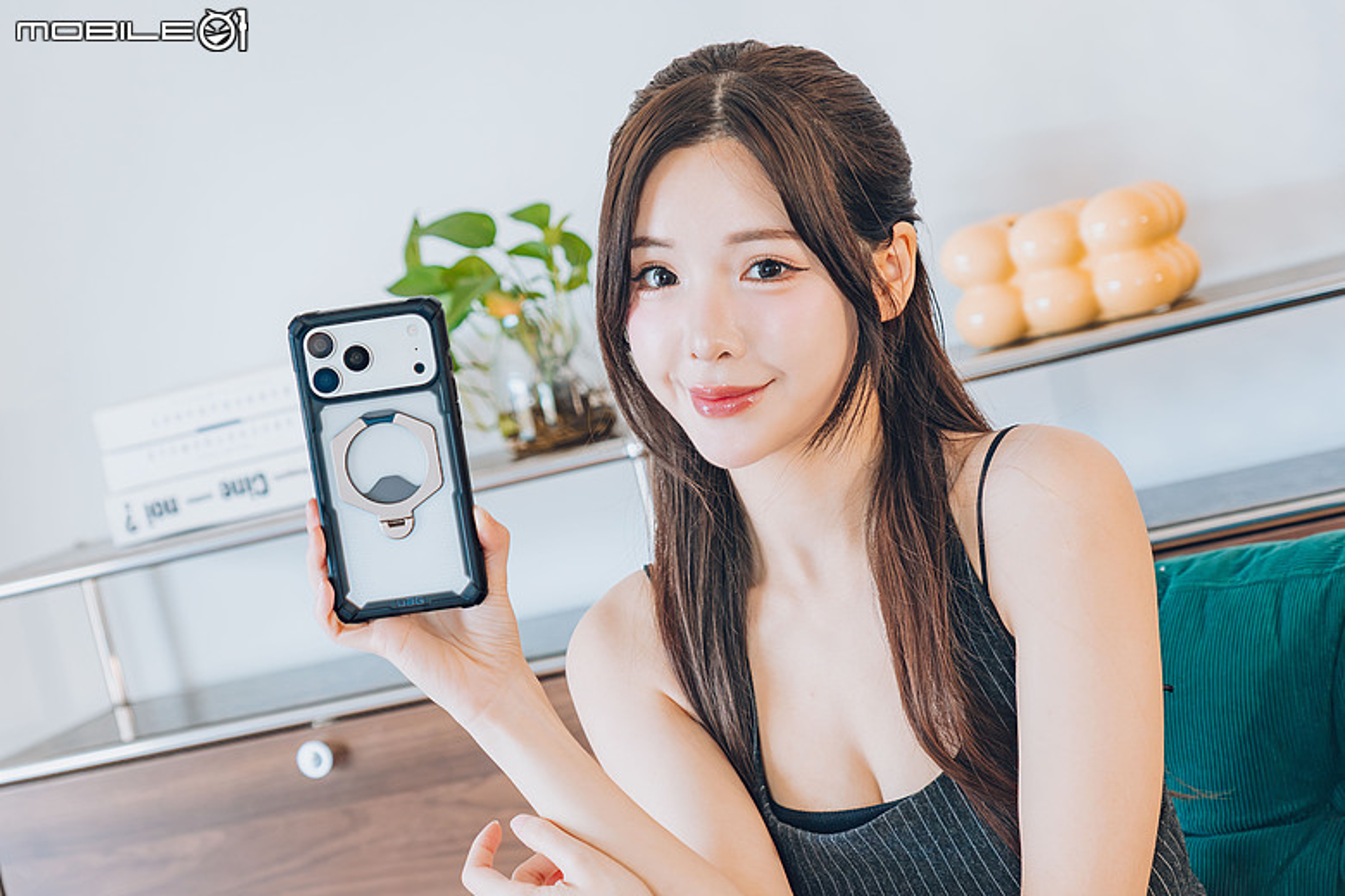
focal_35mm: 82
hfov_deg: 24.6
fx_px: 3082
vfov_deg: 16.6
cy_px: 448
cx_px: 672
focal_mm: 55
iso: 640
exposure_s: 1/160
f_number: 4
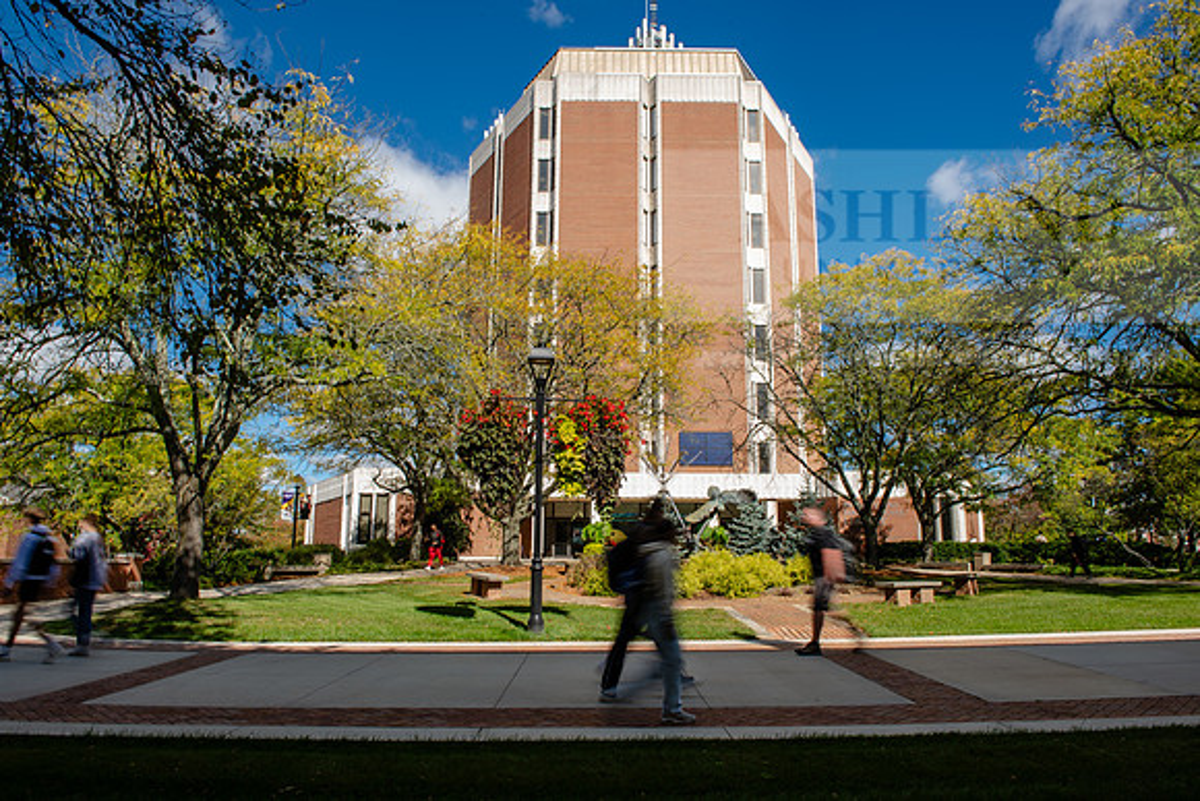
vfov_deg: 53.2
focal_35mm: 24
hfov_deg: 73.7
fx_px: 800
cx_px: 600
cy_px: 400
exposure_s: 1/10
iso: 31
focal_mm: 24
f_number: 18
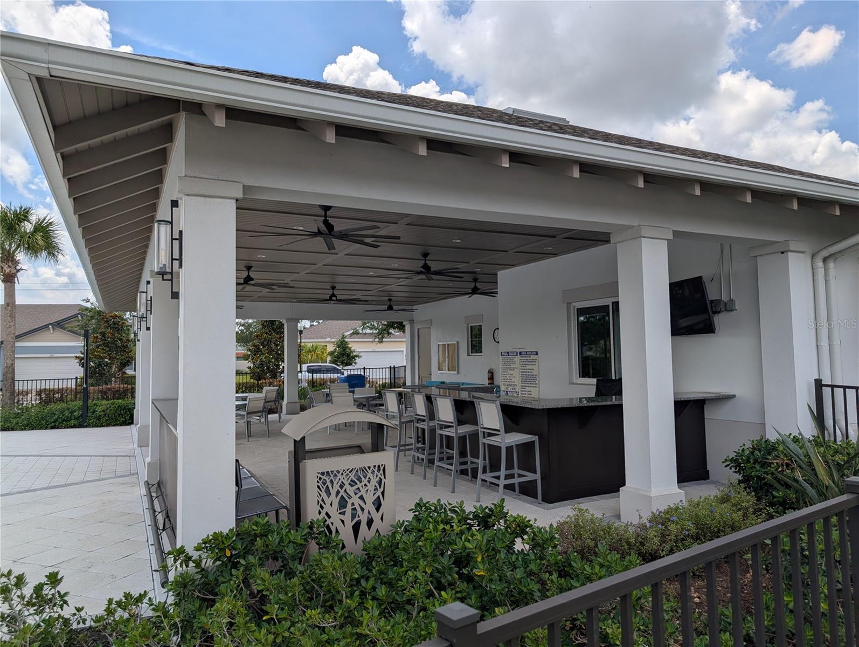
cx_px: 430
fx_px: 596
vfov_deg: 56.9
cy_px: 324
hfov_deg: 71.5
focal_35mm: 24
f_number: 1.68
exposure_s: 1/1302
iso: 20
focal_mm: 6.9
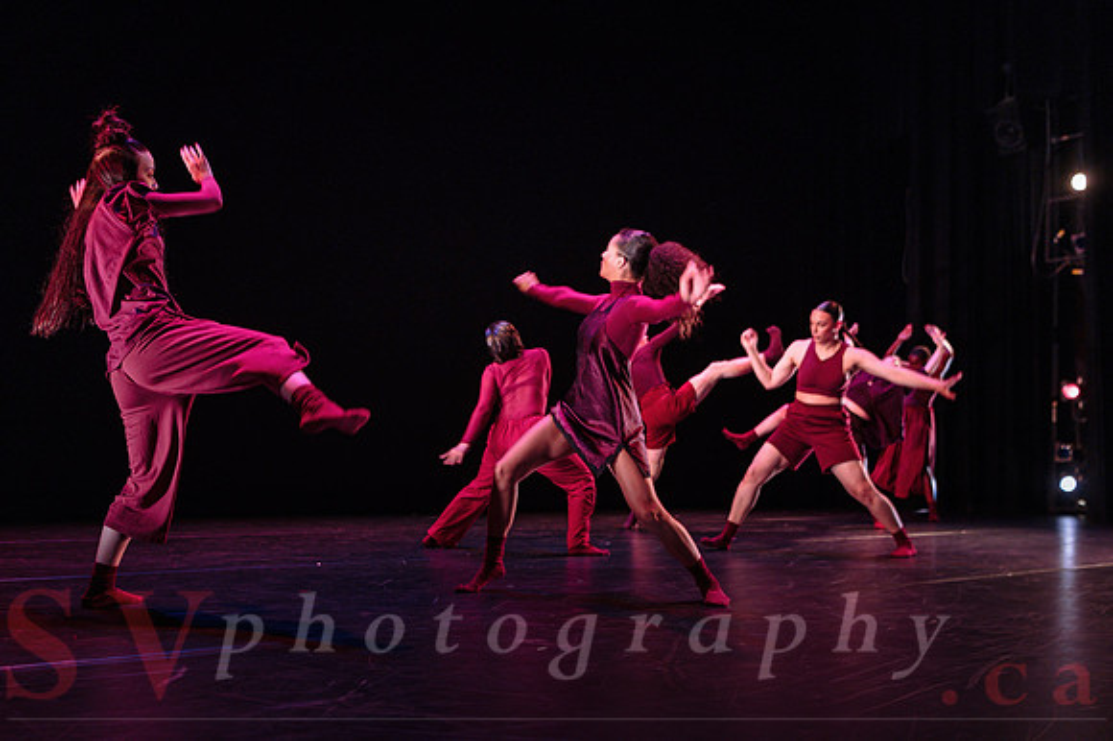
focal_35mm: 35
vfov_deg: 37.5
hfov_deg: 54.2
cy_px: 436
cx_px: 521
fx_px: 1086
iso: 2000
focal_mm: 29
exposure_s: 1/200
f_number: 2.8
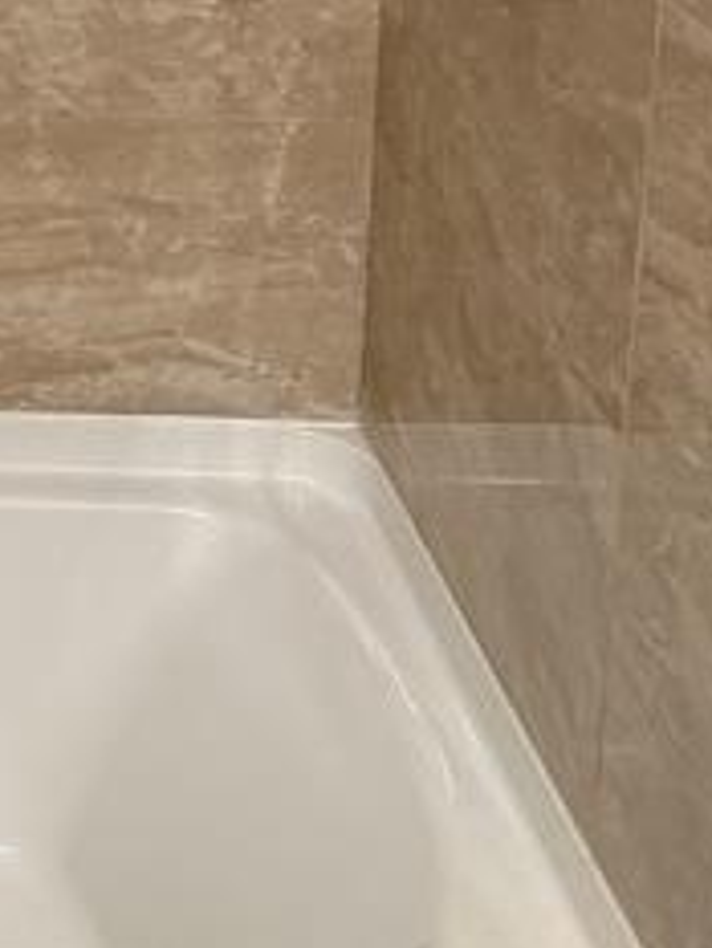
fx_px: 2165
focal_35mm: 79
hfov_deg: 16.6
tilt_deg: -11.5
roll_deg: +0.7
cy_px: -269
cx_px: -435
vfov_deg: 22.3
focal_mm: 6.76
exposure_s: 1/60
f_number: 1.78
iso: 400
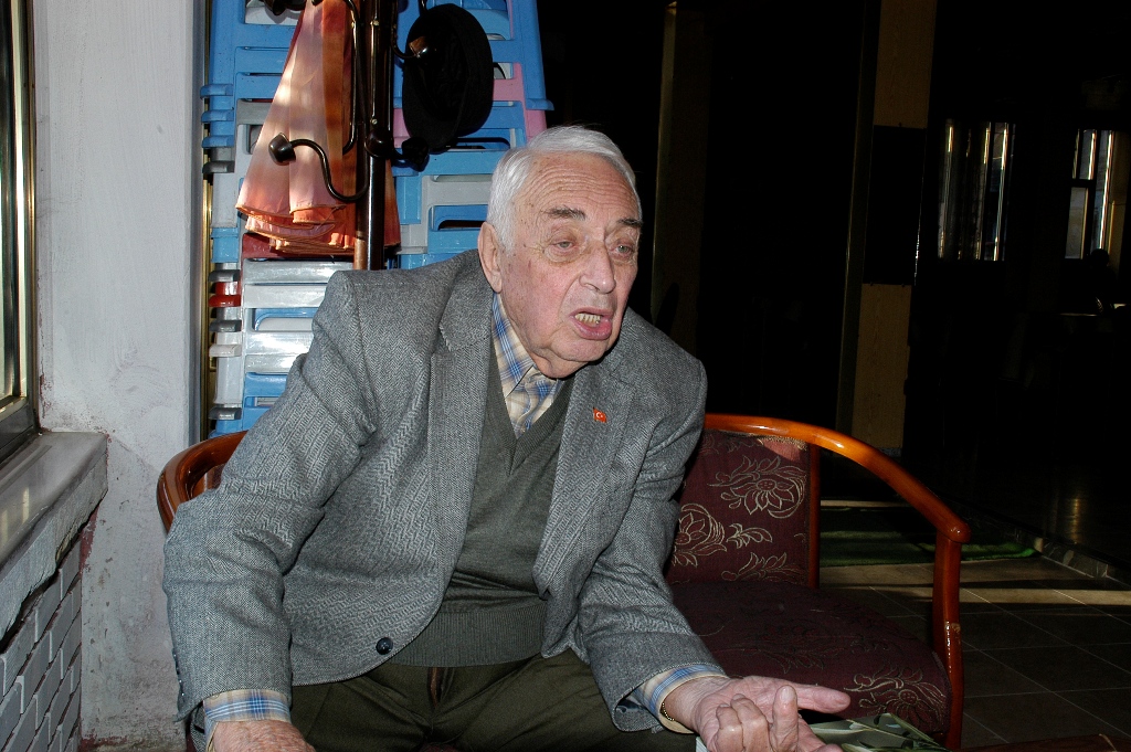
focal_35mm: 38
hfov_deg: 51.3
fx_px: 1177
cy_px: 376
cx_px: 566
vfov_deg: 35.4
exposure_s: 1/60
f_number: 14
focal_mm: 25
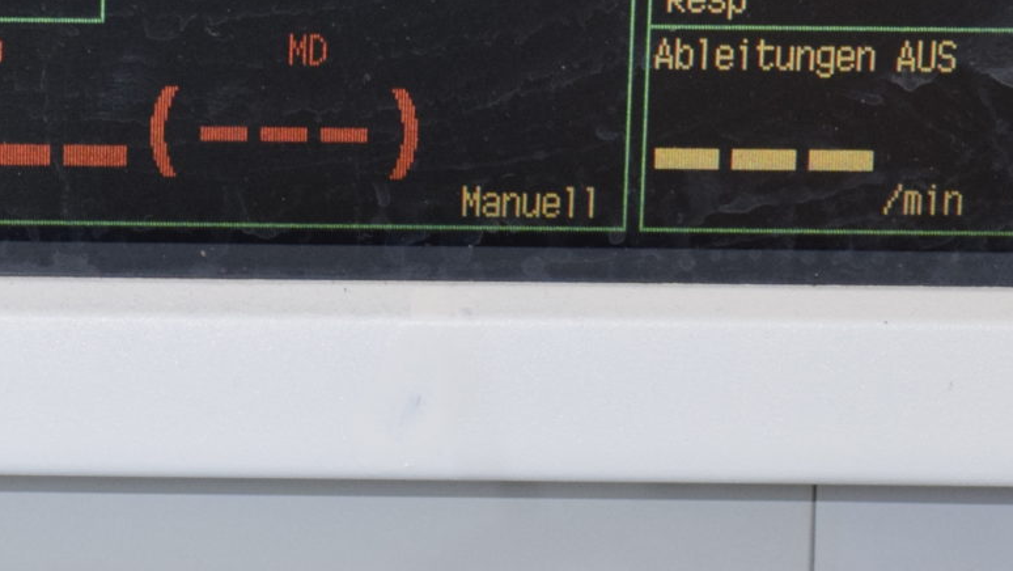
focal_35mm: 286
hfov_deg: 7.5
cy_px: 893
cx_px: -233
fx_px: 7678
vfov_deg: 4.2
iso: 1000
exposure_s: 1/90
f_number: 5.6
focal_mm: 55
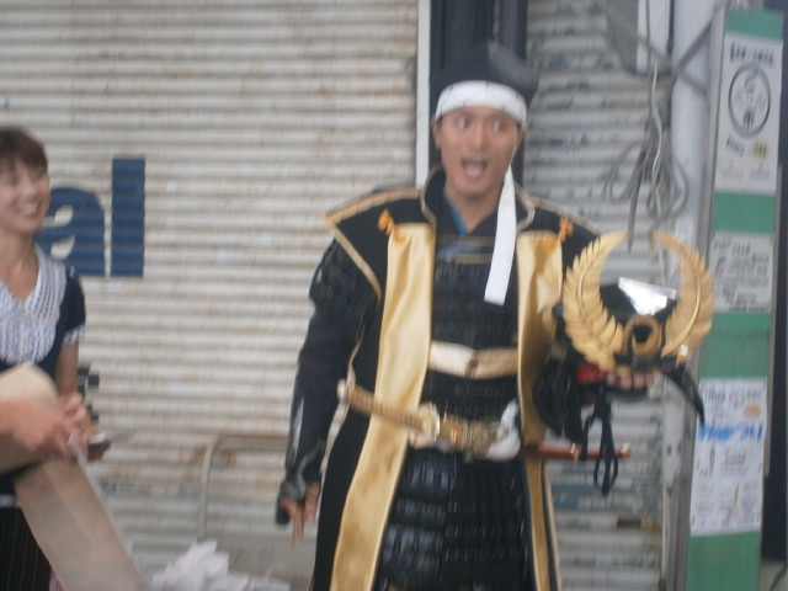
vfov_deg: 17.0
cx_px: 394
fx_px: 1980
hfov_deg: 22.5
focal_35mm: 87
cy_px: 296
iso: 100
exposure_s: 1/60
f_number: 4.9
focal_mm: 15.4
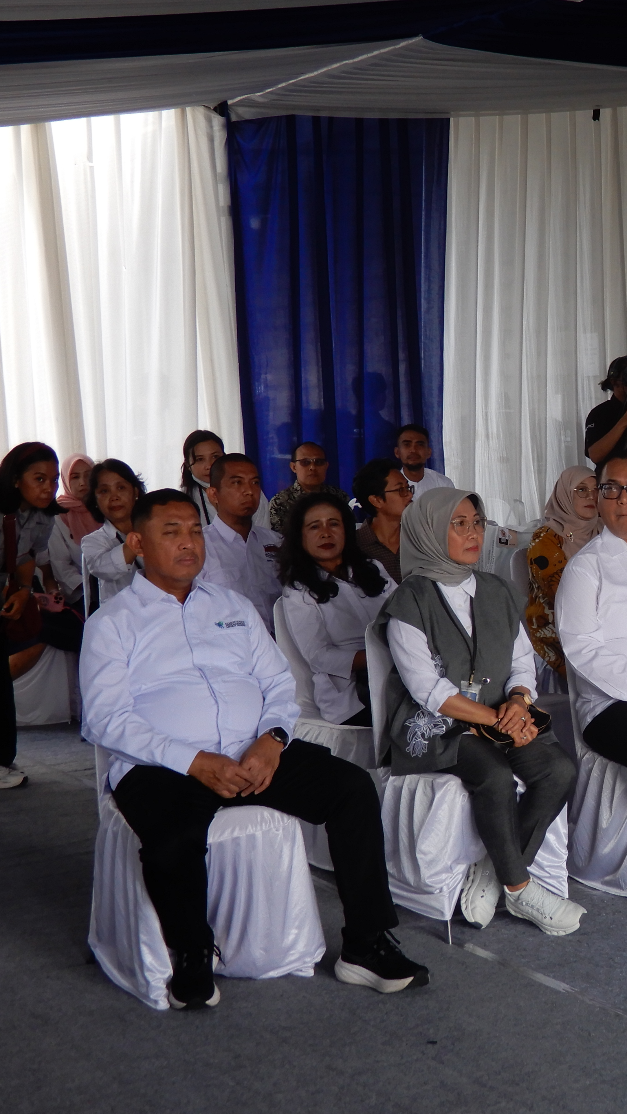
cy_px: 558
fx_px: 1951
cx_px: 734
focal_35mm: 66
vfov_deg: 31.9
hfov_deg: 17.5
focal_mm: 8
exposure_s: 1/60
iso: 100
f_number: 4
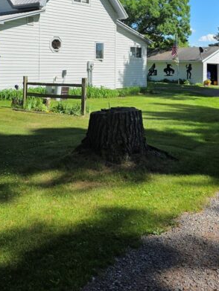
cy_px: 65
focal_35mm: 47
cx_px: 98
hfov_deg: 30.9
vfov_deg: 39.1
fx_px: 396
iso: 80
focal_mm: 6.3
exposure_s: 1/7626
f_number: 1.7
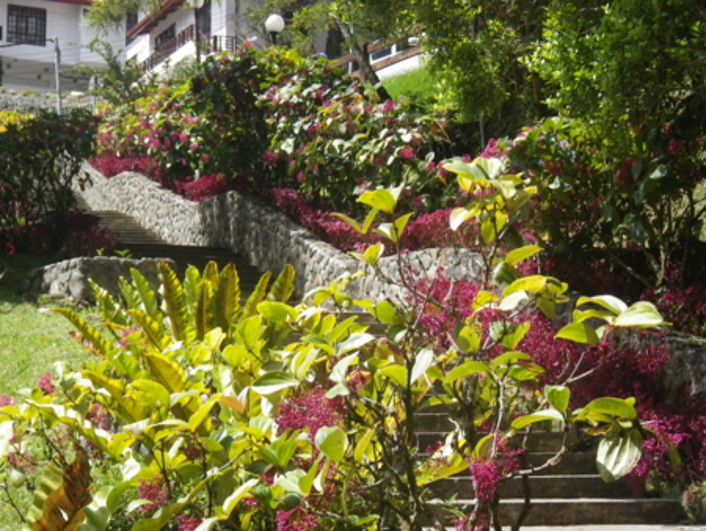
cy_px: 266
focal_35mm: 77
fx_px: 1571
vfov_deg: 19.2
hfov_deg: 25.3
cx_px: 353
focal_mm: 13.7
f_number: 4.8
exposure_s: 1/200
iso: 80
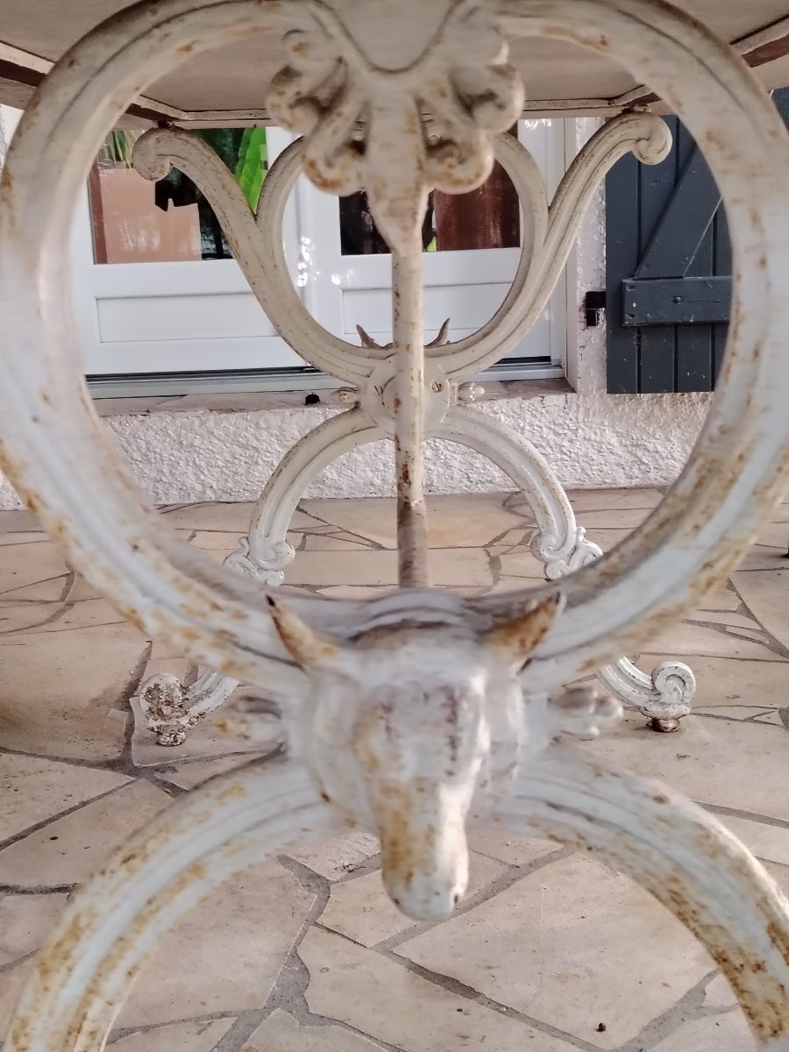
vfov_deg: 40.4
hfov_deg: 30.9
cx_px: 394
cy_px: 526
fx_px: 1428
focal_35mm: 47
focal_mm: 5.25
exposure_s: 1/33.3
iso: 756
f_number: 1.75
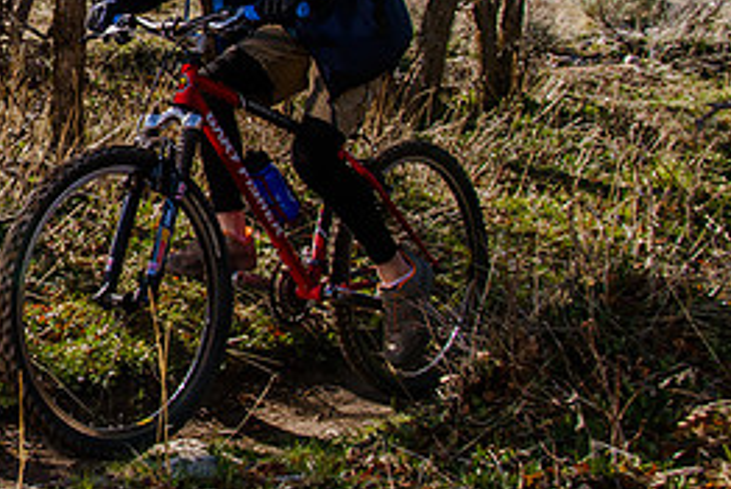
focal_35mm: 76
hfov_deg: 23.9
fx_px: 1544
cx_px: -177
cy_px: 62
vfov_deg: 17.7
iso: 200
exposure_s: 1/250
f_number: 10
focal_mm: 28
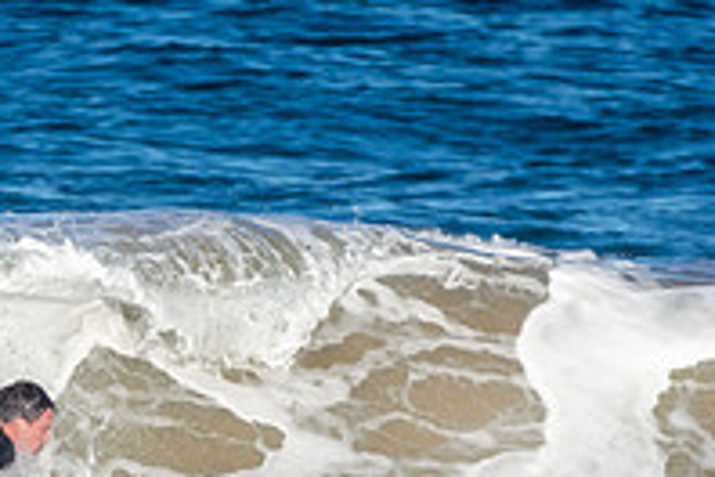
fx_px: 43671
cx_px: 191
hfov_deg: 0.9
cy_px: 620
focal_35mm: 2199
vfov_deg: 0.6
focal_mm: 500
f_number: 5.6
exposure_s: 1/1000
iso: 160
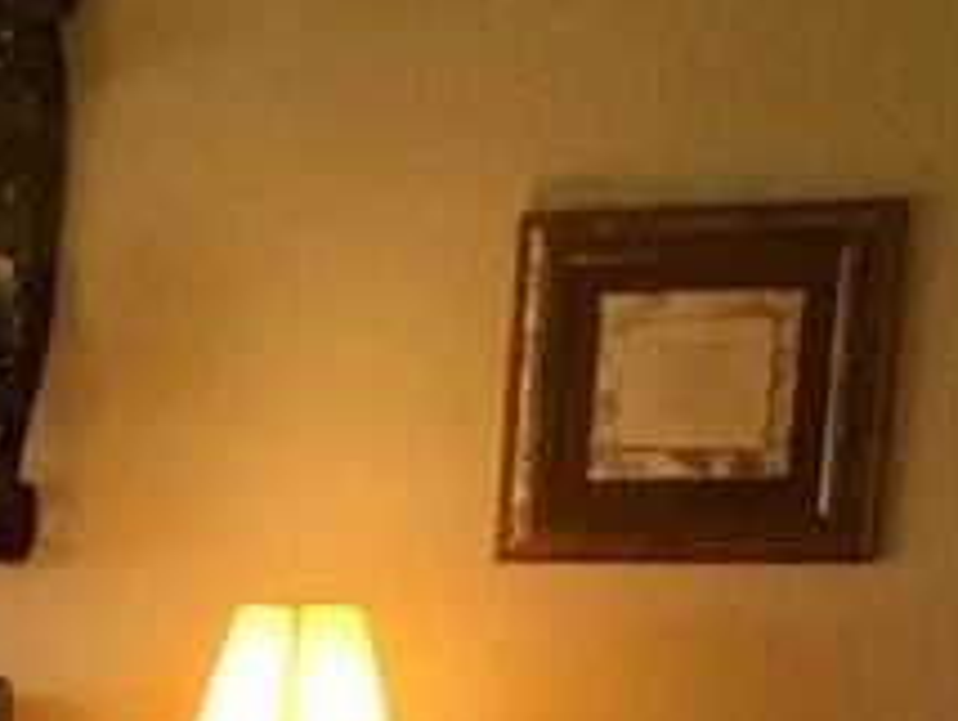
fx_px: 4101
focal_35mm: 148
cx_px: -1312
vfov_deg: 9.5
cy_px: 1321
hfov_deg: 11.2
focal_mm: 3.3
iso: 64
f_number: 2.4
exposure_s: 1/30
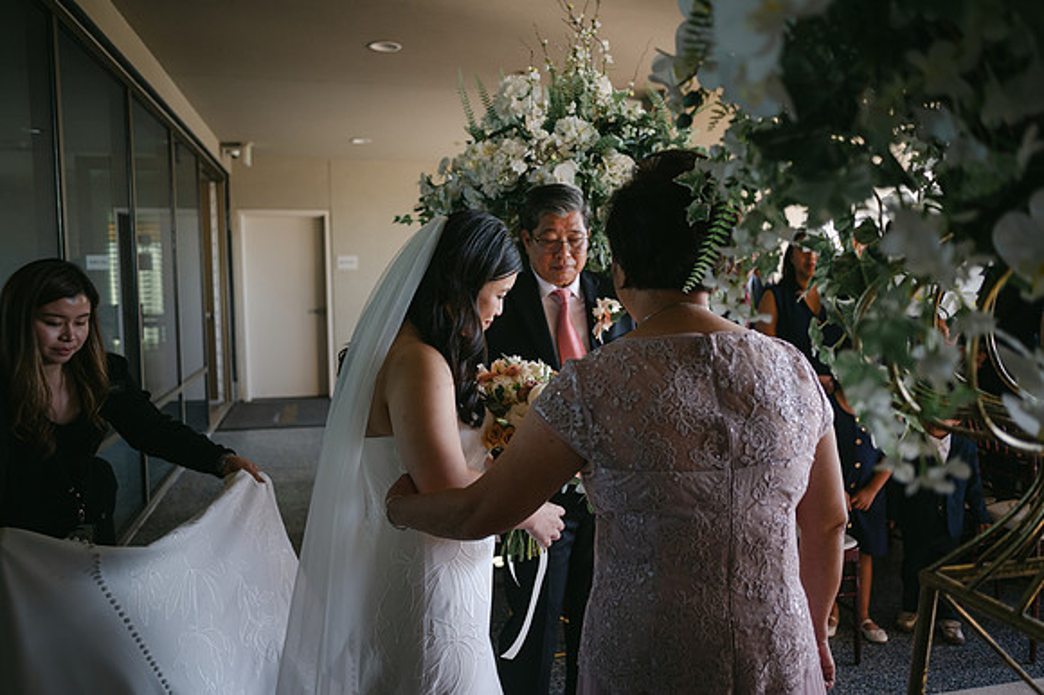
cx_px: 522
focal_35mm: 28
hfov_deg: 65.5
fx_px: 812
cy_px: 348
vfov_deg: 46.4
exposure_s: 1/250
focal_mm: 28
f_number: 2.8
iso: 800
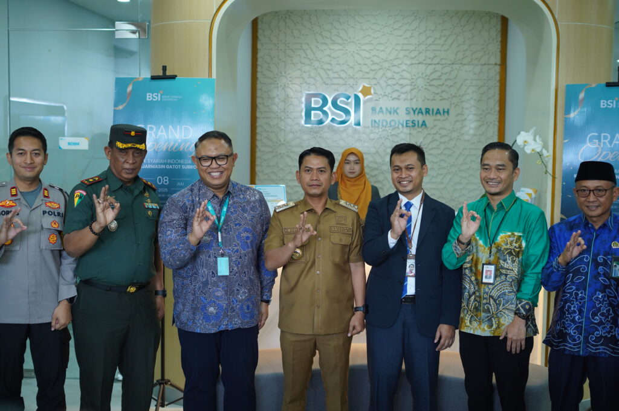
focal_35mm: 50
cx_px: 310
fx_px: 859
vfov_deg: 26.9
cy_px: 206
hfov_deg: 39.6
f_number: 2.5
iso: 800
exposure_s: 1/250
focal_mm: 50
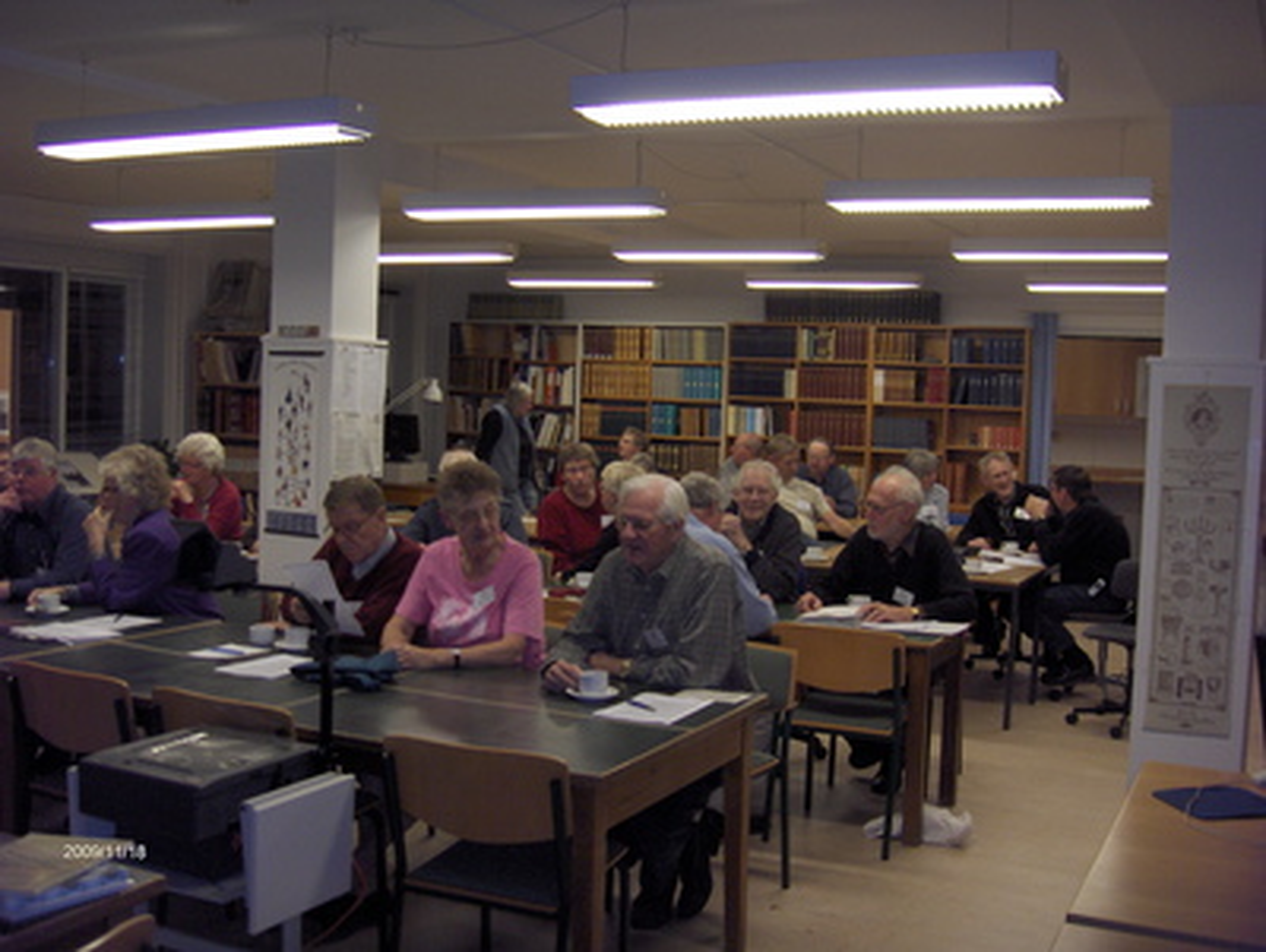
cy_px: 476
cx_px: 633
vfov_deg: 36.9
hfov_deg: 47.8
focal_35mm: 39
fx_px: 1428
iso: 100
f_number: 2.8
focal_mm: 8
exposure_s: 1/60
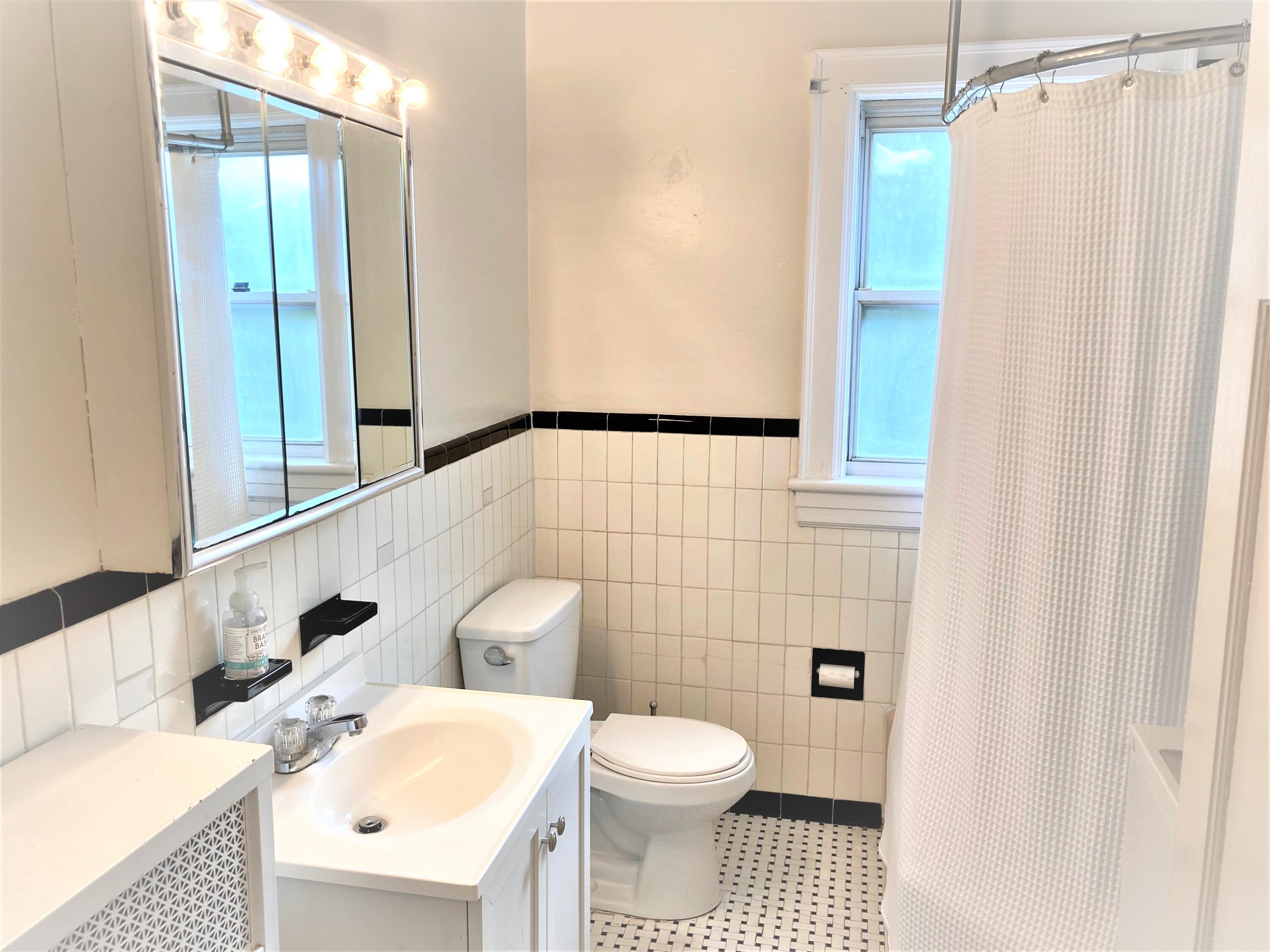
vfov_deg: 49.7
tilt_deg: -9.9
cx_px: 635
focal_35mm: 28
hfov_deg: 63.4
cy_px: 476
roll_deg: +0.4
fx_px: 1027
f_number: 1.8
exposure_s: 1/120
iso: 50
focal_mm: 3.99
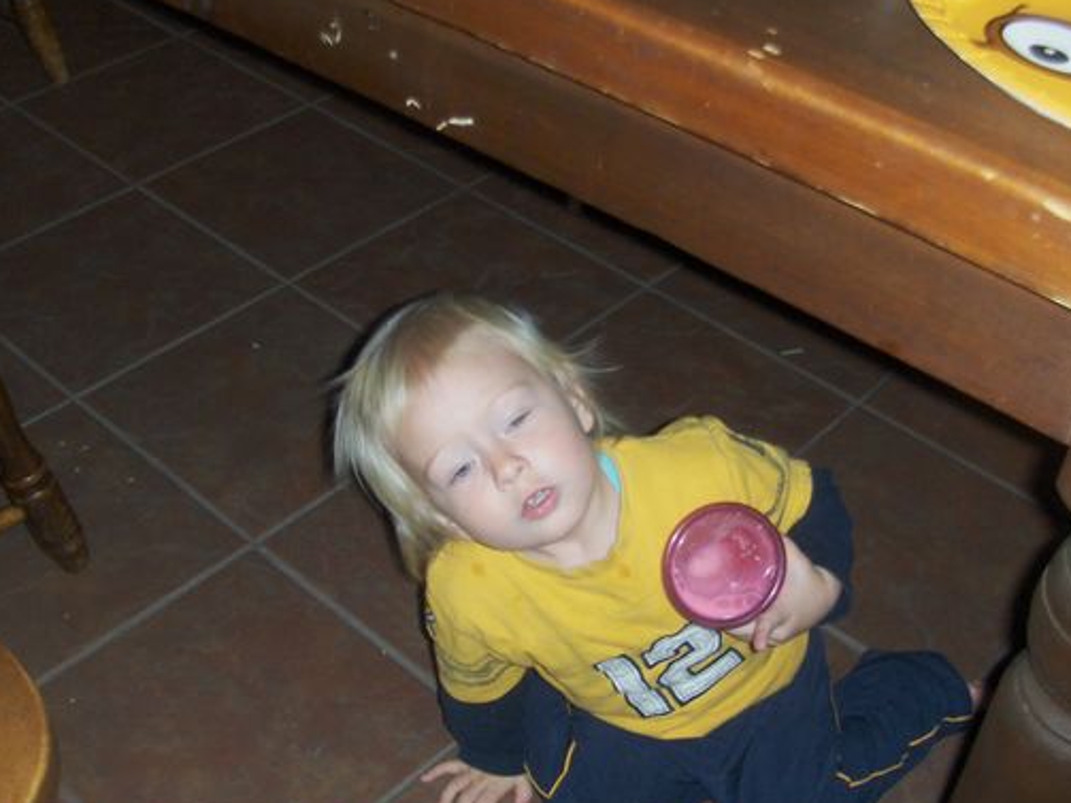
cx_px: 564
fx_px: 1516
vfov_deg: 29.7
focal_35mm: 49
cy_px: 428
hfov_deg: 38.9
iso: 100
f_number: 3.5
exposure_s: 1/60
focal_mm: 6.5
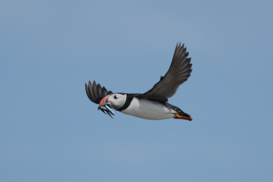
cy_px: 91
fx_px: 6824
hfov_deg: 2.3
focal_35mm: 900
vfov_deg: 1.5
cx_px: 136
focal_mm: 600
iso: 1250
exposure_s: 1/4000
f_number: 8
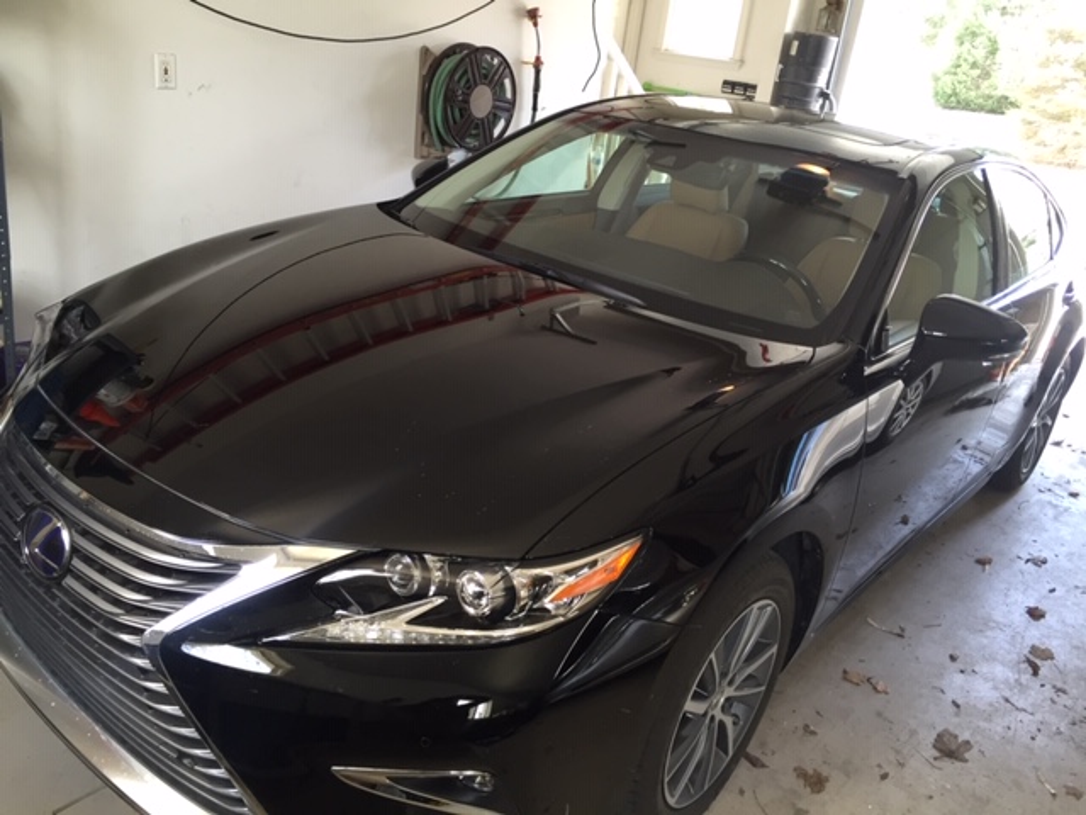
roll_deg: -7.0
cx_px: 543
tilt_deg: -22.1
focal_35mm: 29
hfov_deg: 61.7
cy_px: 408
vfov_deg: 48.2
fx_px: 910
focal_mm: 4.15
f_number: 2.2
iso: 64
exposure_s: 1/30
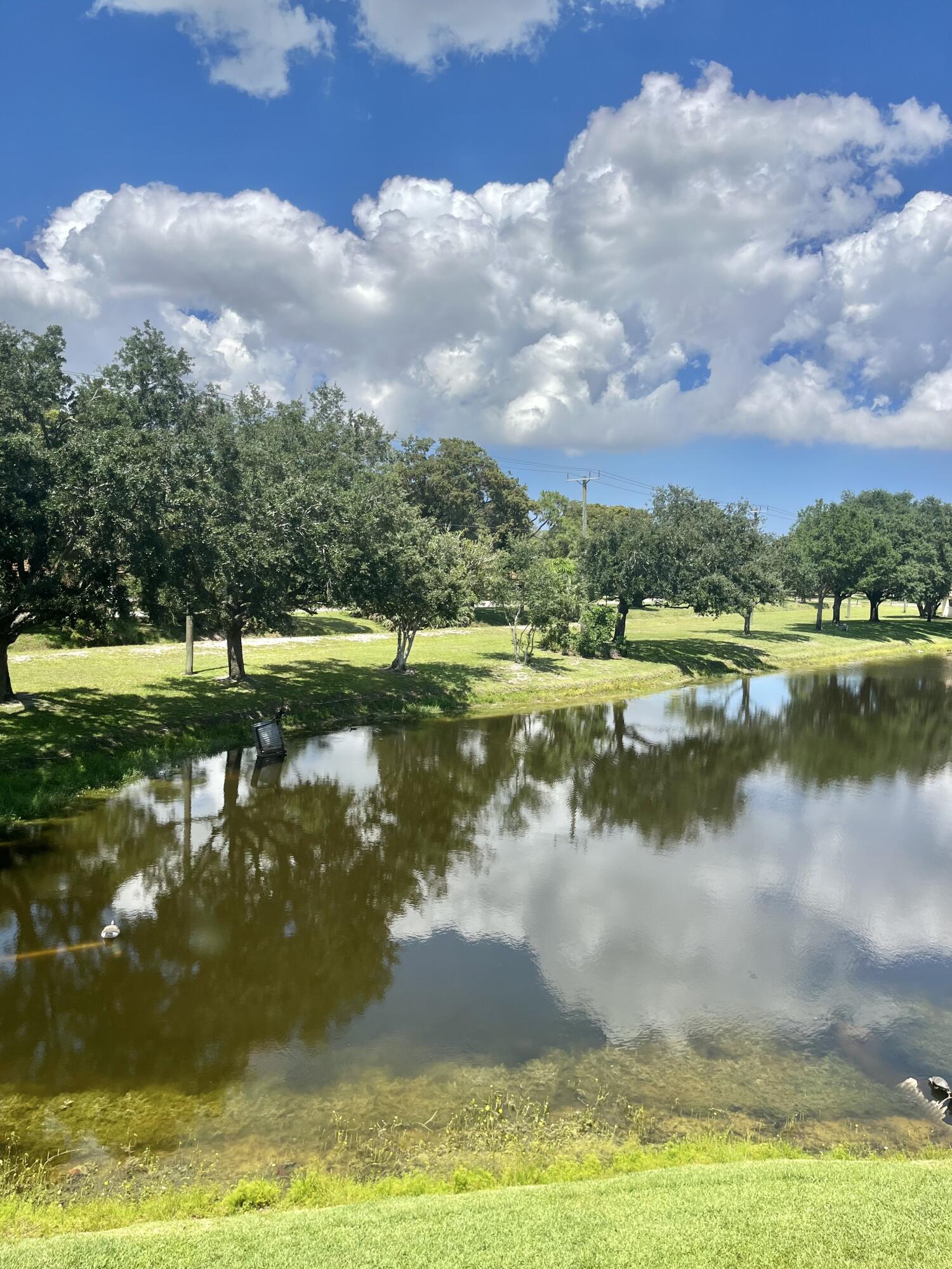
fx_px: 953
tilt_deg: -4.0
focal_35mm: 26
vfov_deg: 67.3
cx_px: 476
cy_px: 634
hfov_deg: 53.1
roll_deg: -1.8
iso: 50
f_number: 1.6
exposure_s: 1/4149
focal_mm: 5.1
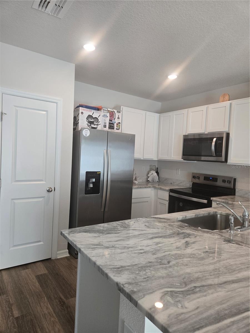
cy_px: 166
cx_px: 125
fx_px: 221
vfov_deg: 73.9
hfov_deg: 58.9
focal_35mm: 23
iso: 125
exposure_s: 1/120
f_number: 1.8
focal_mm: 5.4
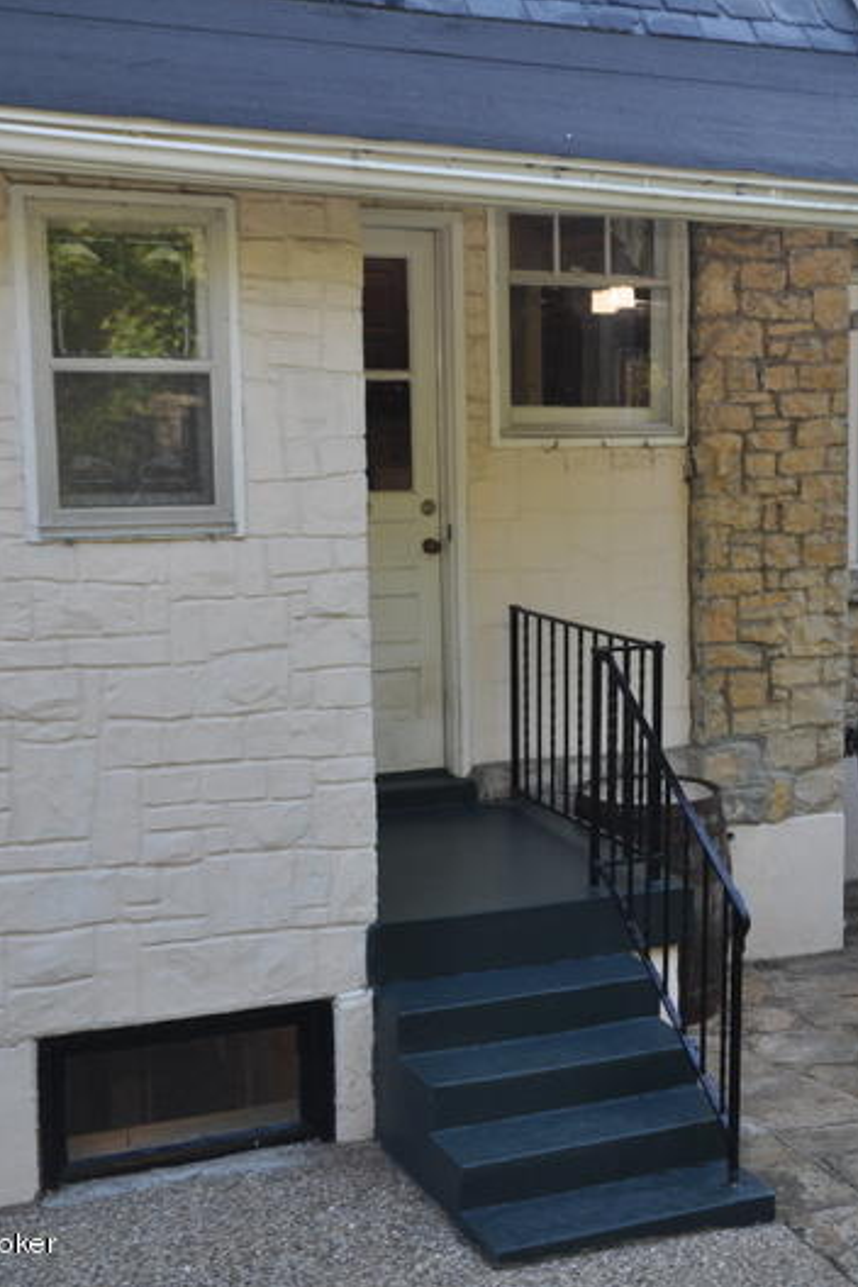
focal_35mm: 57
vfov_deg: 35.2
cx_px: 736
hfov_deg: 23.4
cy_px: 646
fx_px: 2029
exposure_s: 1/125
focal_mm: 25
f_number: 5.6
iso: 200
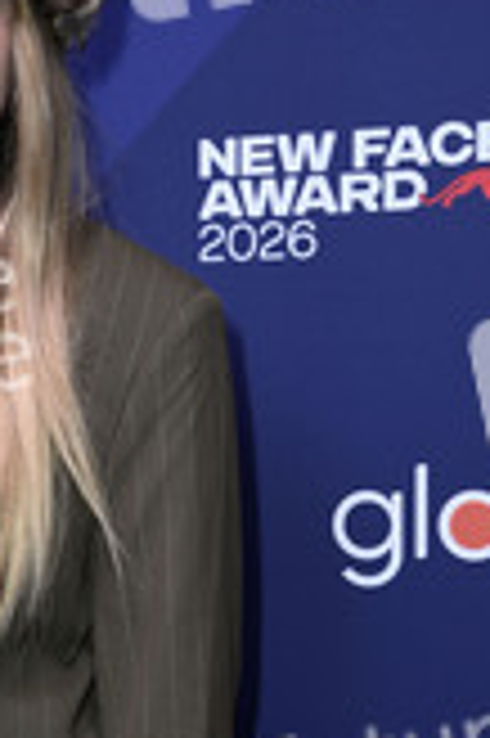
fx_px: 2598
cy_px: 590
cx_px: -67
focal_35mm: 127
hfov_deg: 10.6
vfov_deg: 16.0
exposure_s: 1/250
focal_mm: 52
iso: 800
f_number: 5.6
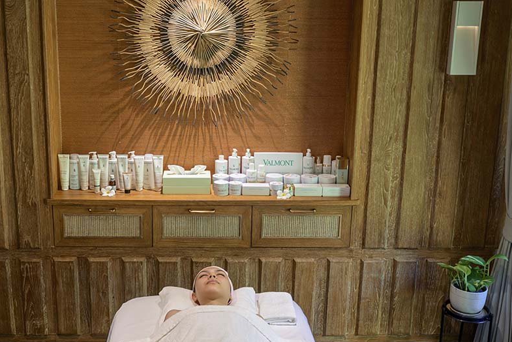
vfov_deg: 30.5
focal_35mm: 44
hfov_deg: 44.3
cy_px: 177
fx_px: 626
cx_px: 207
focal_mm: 36
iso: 1250
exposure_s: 1/200
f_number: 2.8
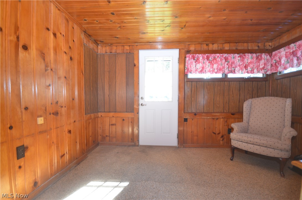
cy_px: 100
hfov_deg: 100.5
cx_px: 151
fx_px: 126
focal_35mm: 15
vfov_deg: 77.1
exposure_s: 1/60
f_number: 4
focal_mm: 10
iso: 800
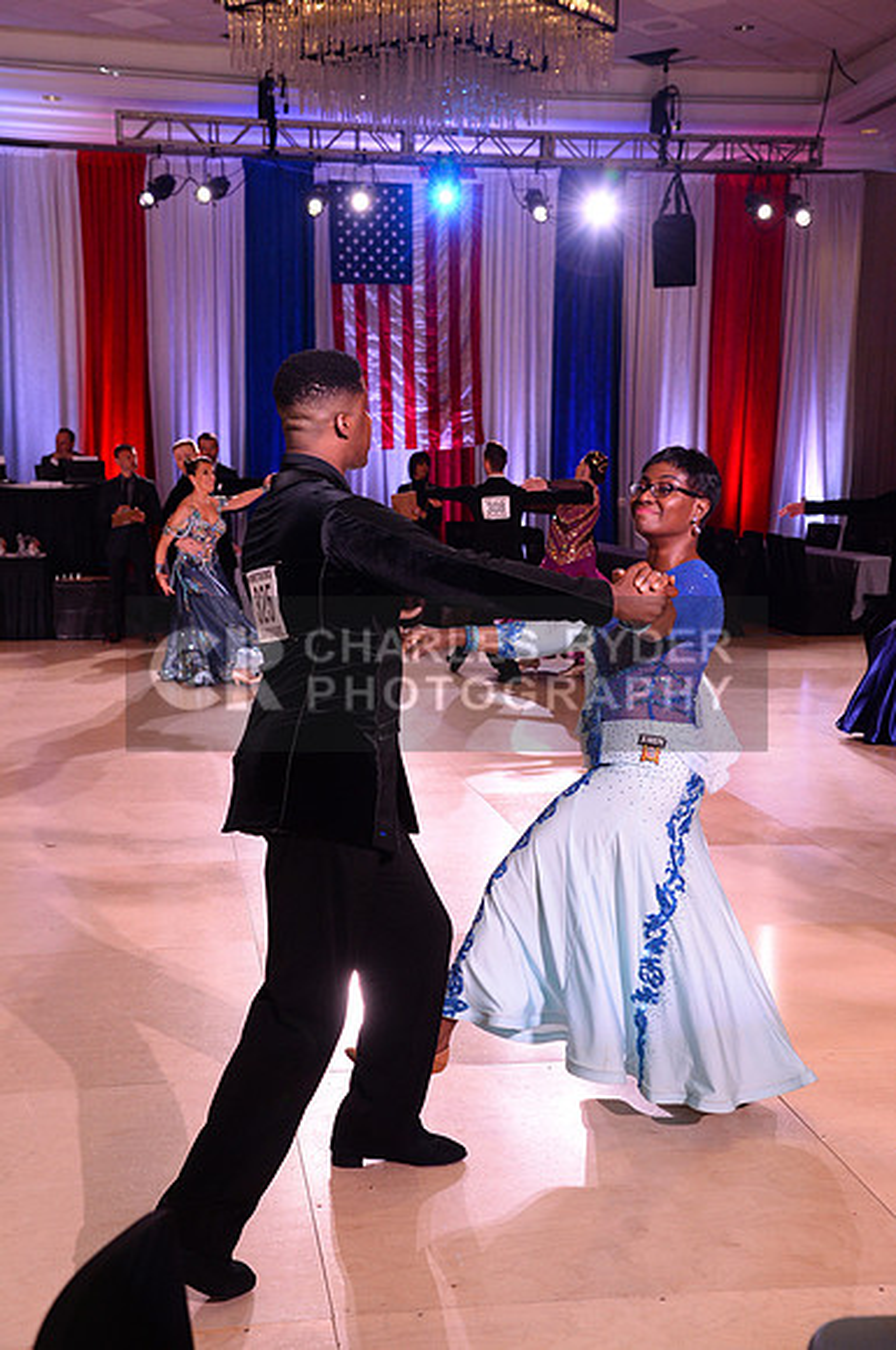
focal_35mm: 46
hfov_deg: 29.2
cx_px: 448
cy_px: 675
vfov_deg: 42.8
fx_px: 1722
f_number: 6.3
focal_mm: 46
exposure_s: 1/250
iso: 2500
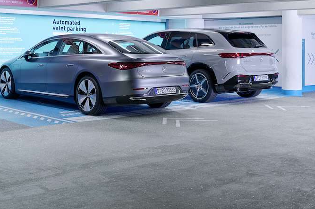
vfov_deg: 31.8
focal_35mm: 42
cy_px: 92
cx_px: 146
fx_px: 367
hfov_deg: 46.4
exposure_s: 1/10
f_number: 7.1
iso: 250
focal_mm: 35
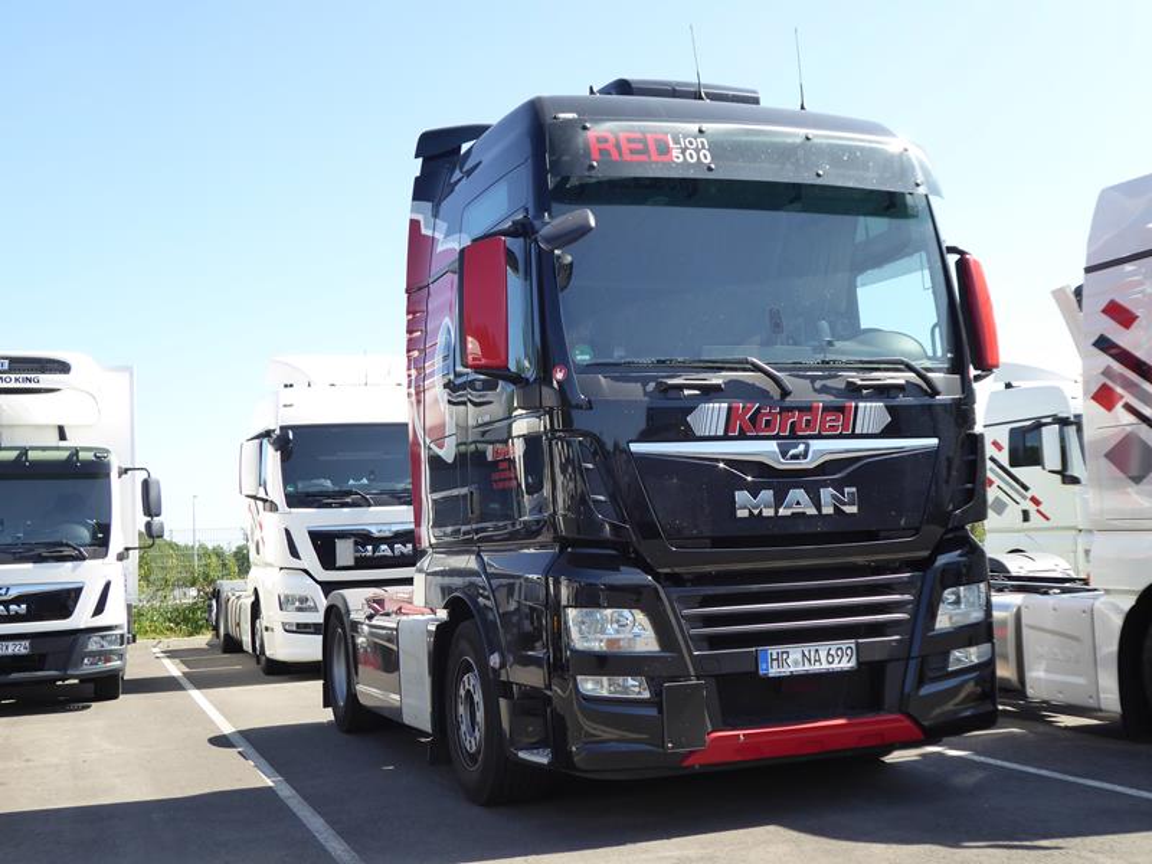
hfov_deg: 44.8
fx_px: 1398
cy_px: 432
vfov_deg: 34.3
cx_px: 576
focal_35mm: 42
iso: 160
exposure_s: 1/320
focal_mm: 7.2
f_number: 3.8
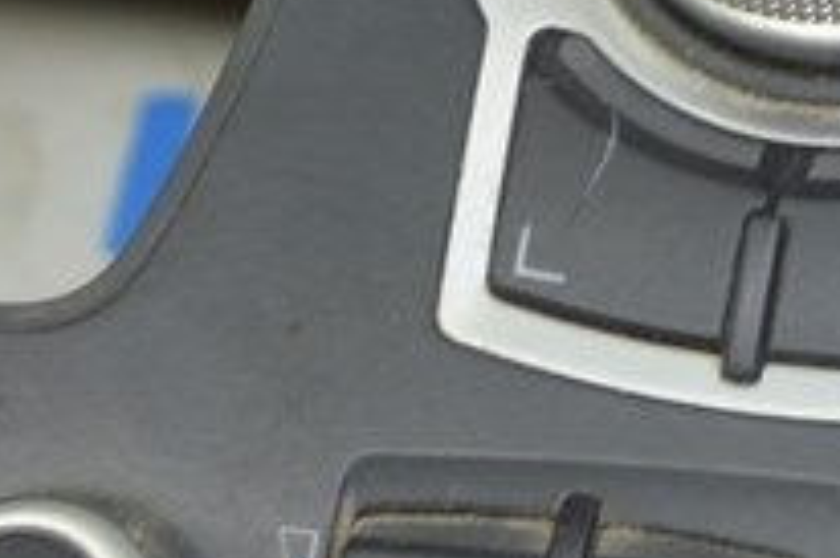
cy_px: -112
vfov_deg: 6.5
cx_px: 281
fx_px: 4873
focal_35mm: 209
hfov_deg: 9.8
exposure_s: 1/20
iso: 400
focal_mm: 28
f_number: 5.6
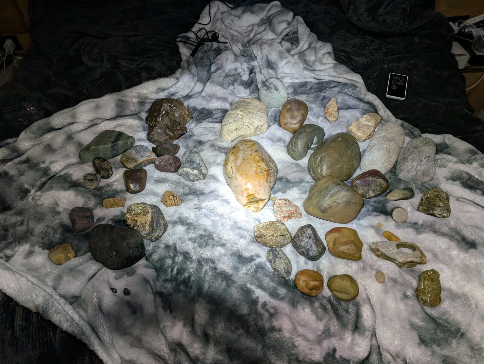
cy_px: 186
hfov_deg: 67.2
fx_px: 364
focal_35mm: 26
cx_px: 228
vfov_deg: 53.2
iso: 65
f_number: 1.68
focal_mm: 6.9
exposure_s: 1/36
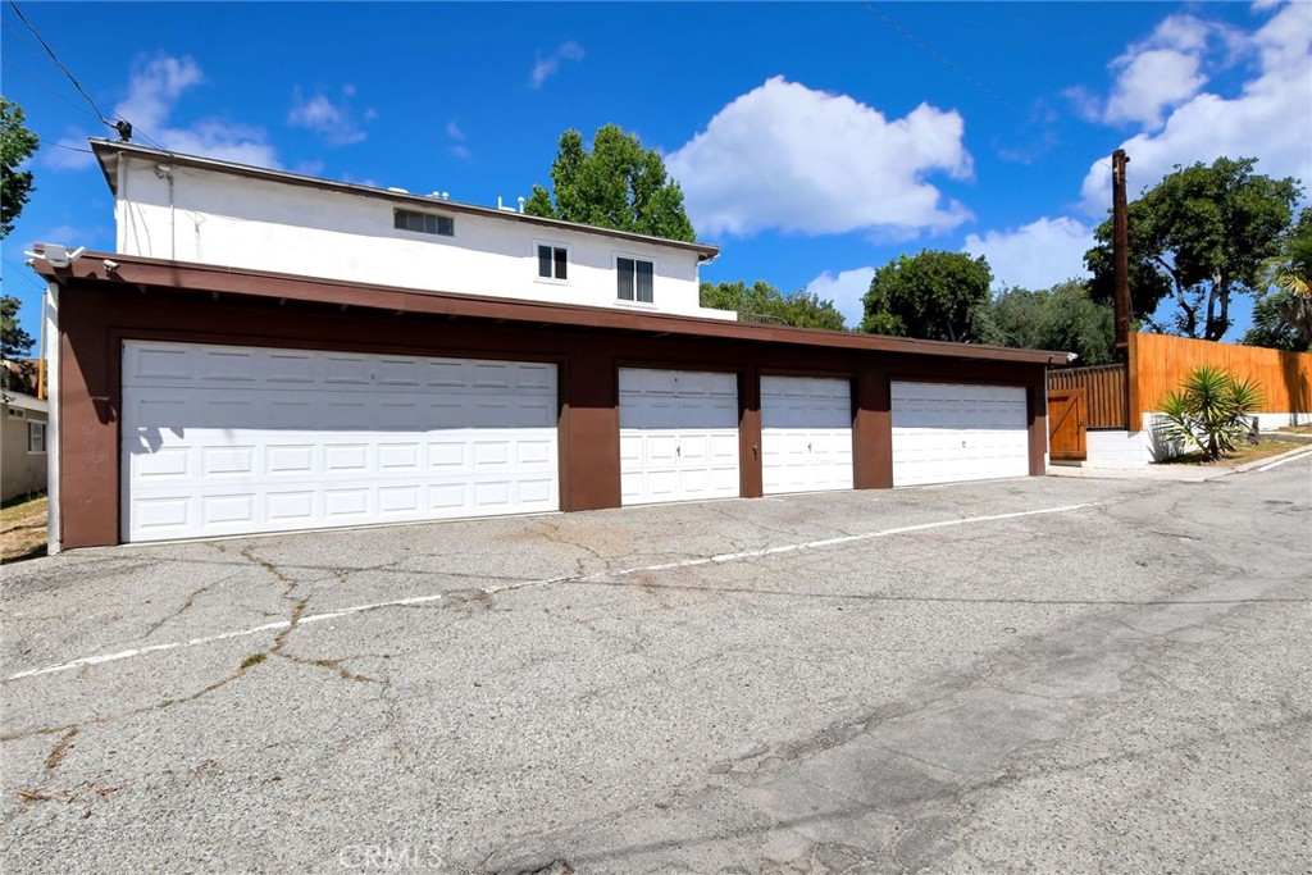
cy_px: 438
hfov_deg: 90.0
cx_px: 656
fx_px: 656
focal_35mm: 18
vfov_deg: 67.4
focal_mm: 12
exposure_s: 1/800
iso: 800
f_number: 14
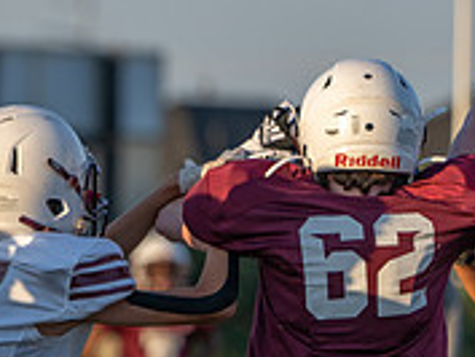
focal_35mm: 981
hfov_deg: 2.0
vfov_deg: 1.5
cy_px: 407
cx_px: -191
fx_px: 13470
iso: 320
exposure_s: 1/1000
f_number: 5.6
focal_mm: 312
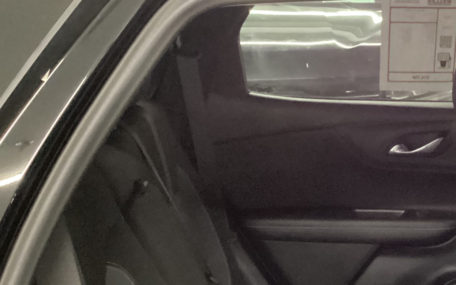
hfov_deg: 27.5
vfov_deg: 17.5
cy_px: 313
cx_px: 420
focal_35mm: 72
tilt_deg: -21.5
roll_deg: +0.7
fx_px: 895
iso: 800
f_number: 2.4
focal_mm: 3.3
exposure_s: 1/17
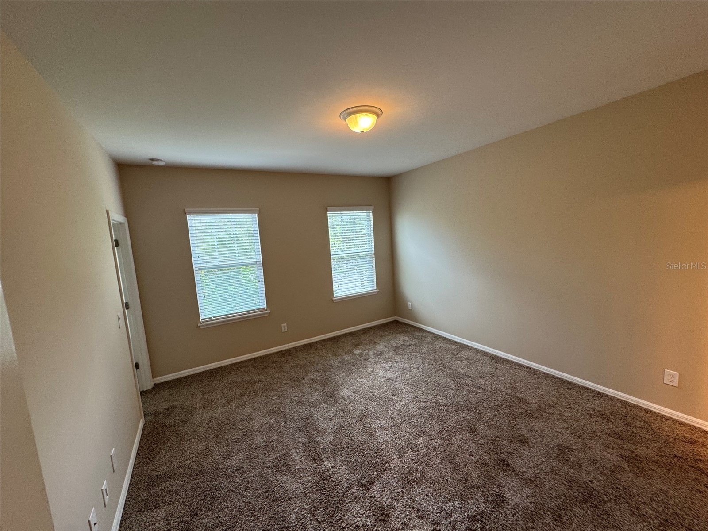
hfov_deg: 102.1
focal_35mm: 14
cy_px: 266
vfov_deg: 85.7
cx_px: 354
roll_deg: +4.5
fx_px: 286
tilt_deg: -8.0
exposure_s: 1/120
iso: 125
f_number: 2.2
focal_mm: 2.22
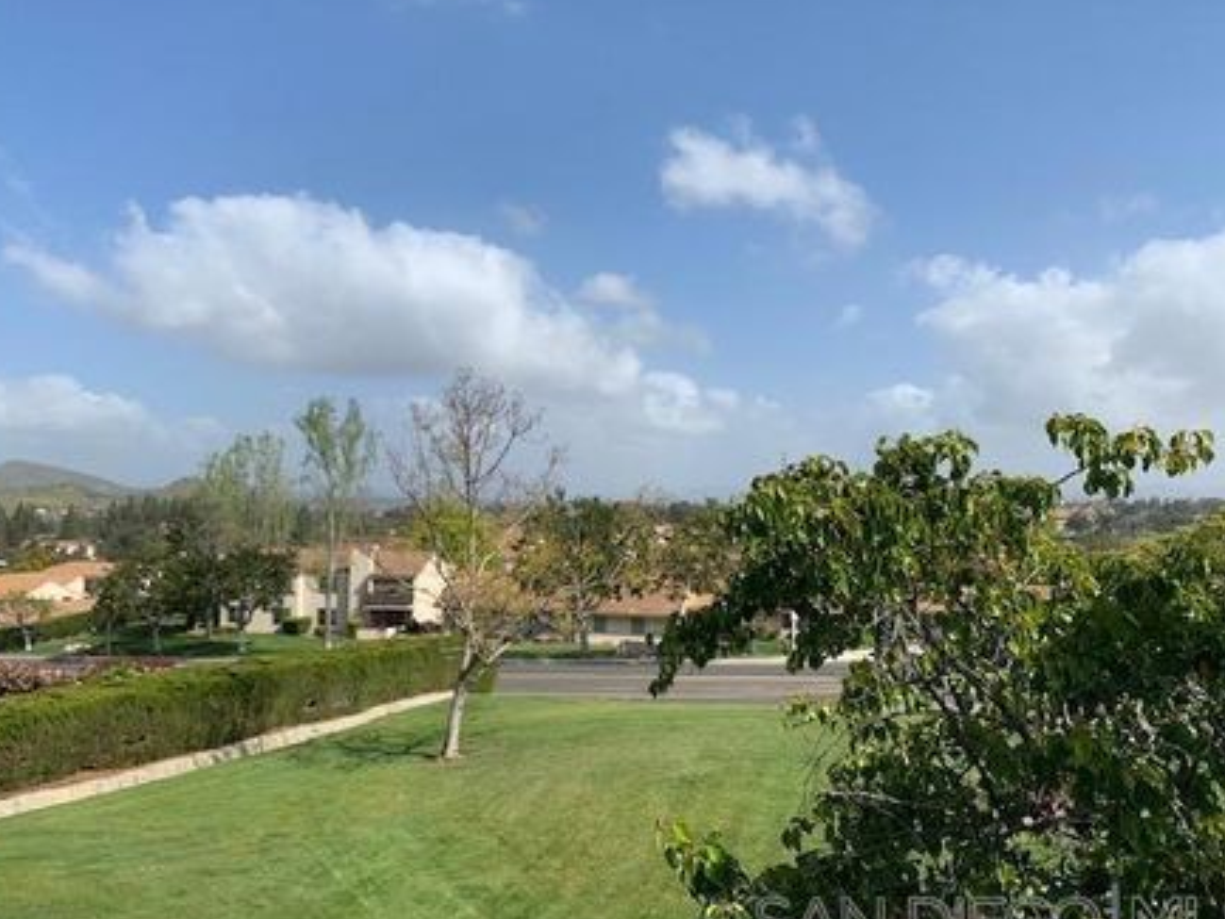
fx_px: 1062
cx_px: 577
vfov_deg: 46.8
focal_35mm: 30
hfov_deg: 59.9
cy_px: 440
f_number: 1.8
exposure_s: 1/2545
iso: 25
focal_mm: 4.25
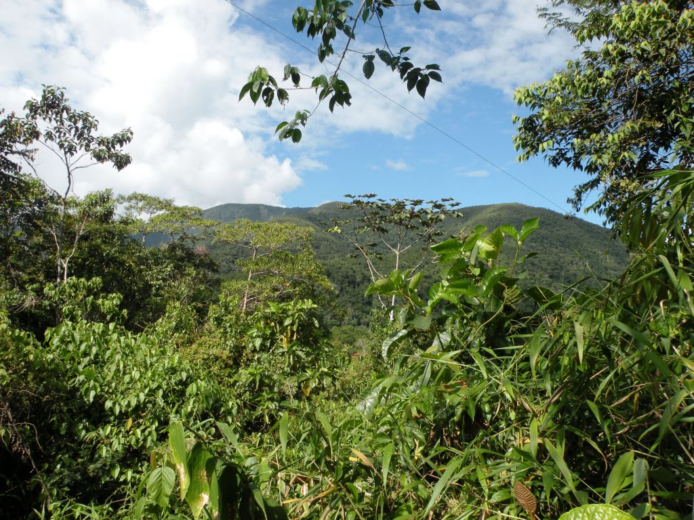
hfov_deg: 65.3
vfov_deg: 51.4
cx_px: 347
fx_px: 541
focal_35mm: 27
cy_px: 260
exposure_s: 1/193
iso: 64
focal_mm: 4.7
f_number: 6.3
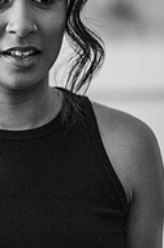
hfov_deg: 6.8
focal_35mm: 201
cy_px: 86
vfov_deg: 10.2
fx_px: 1378
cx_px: 2
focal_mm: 85
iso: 800
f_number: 1.8
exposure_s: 1/200
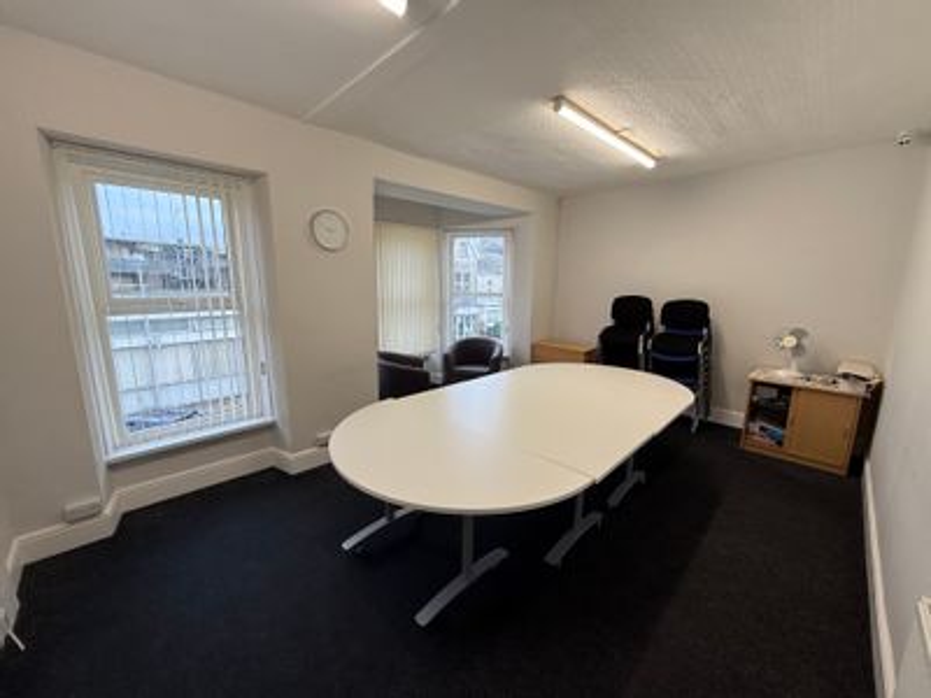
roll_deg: -0.6
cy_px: 349
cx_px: 466
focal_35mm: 14
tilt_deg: -10.4
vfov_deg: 85.7
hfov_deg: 102.1
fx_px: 377
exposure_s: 1/101
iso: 40
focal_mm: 2.22
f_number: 2.2
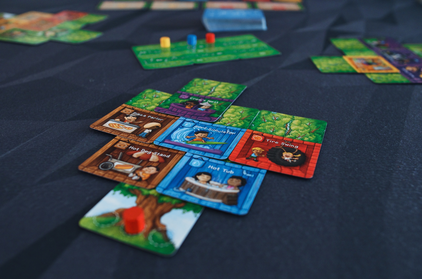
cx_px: 211
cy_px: 140
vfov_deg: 43.4
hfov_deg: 62.0
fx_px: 351
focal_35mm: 30
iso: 640
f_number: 3.2
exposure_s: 1/160
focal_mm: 20
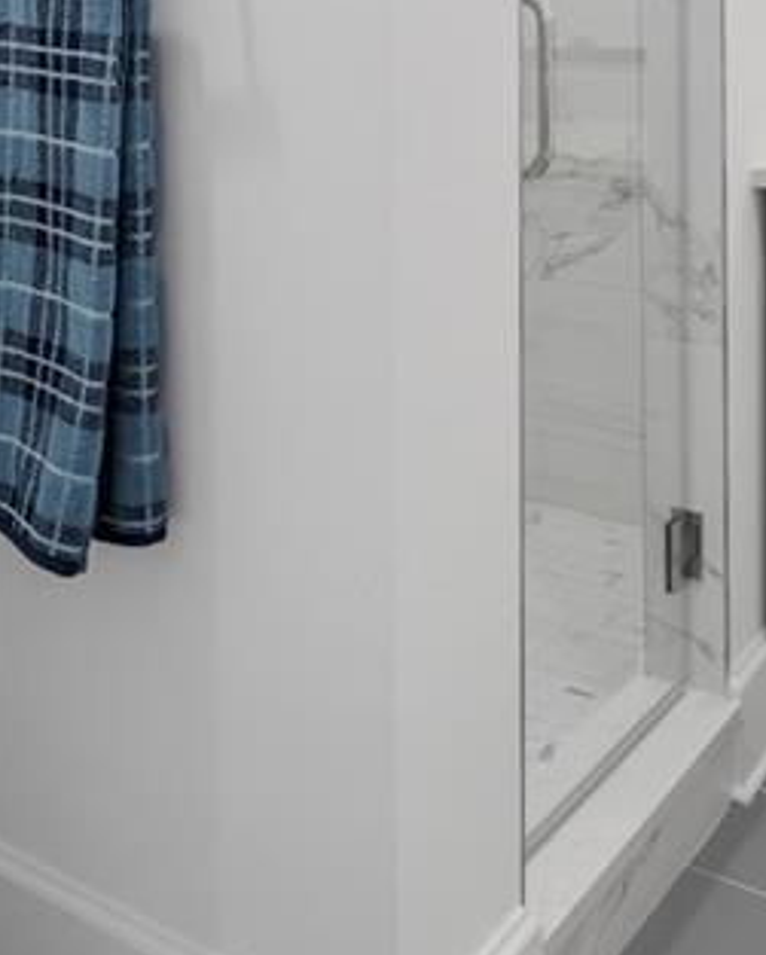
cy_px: 52
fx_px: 1302
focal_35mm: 46
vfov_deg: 37.0
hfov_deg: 32.8
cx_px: 378
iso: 320
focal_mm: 15
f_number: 10
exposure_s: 1/40
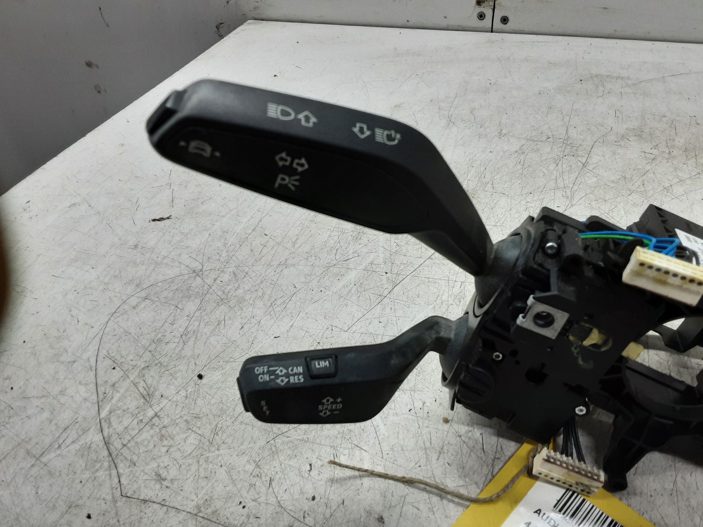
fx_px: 548
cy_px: 264
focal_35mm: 27
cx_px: 352
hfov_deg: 65.3
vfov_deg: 51.4
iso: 64
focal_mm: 2.91
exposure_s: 1/50
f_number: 1.9
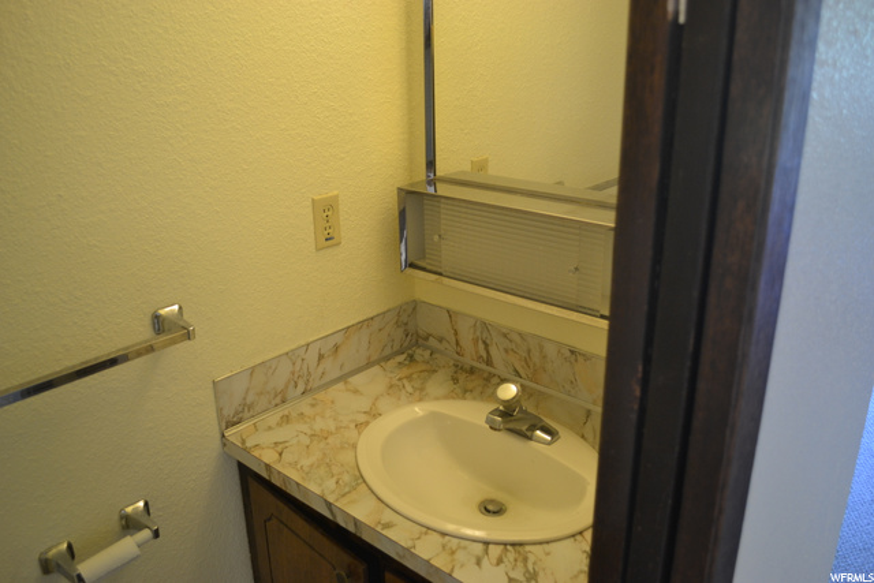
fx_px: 728
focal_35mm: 30
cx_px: 437
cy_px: 292
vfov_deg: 43.6
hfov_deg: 61.9
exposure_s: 1/15
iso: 500
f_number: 3.8
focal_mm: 20
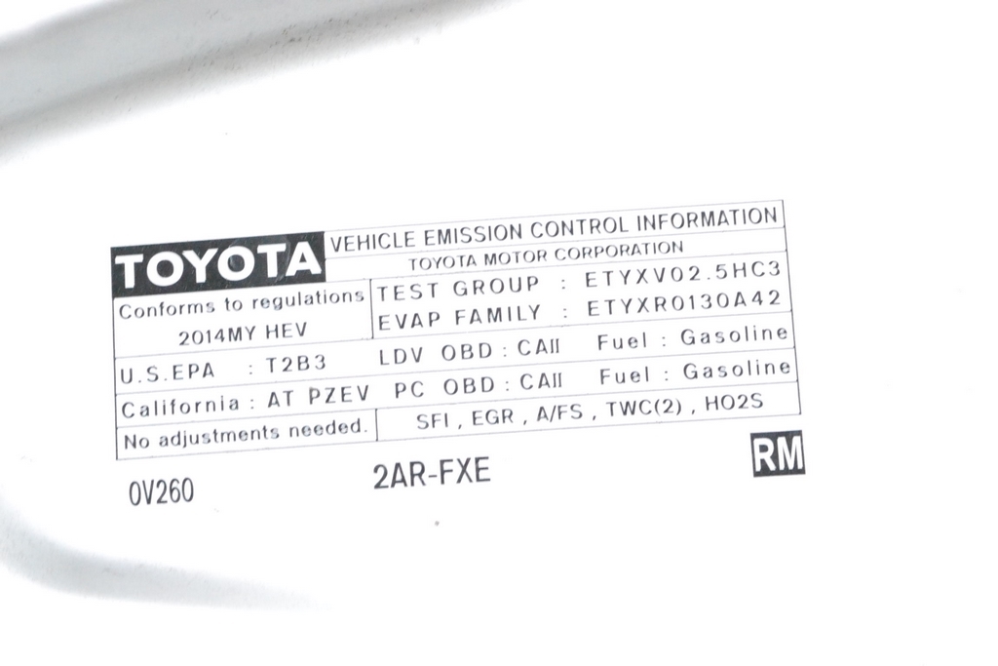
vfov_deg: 16.6
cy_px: 333
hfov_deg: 24.6
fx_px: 2287
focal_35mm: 82
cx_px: 499
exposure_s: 1/100
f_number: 11
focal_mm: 55
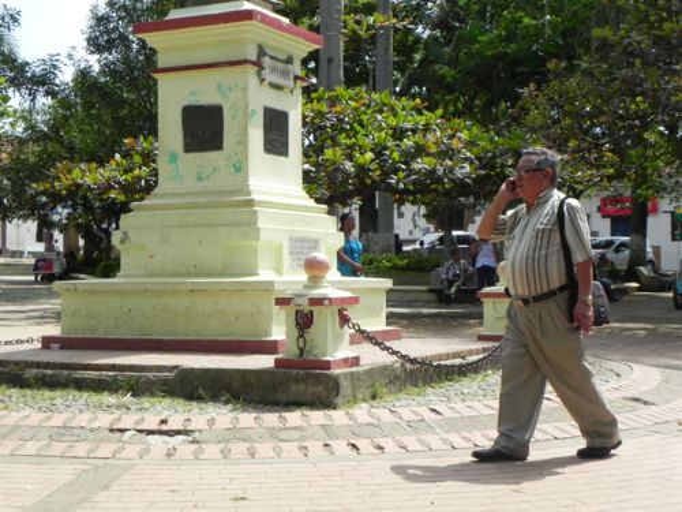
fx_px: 1143
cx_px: 341
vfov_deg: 25.2
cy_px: 256
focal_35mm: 58
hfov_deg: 33.2
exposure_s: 1/325
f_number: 7.1
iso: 160
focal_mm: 10.3
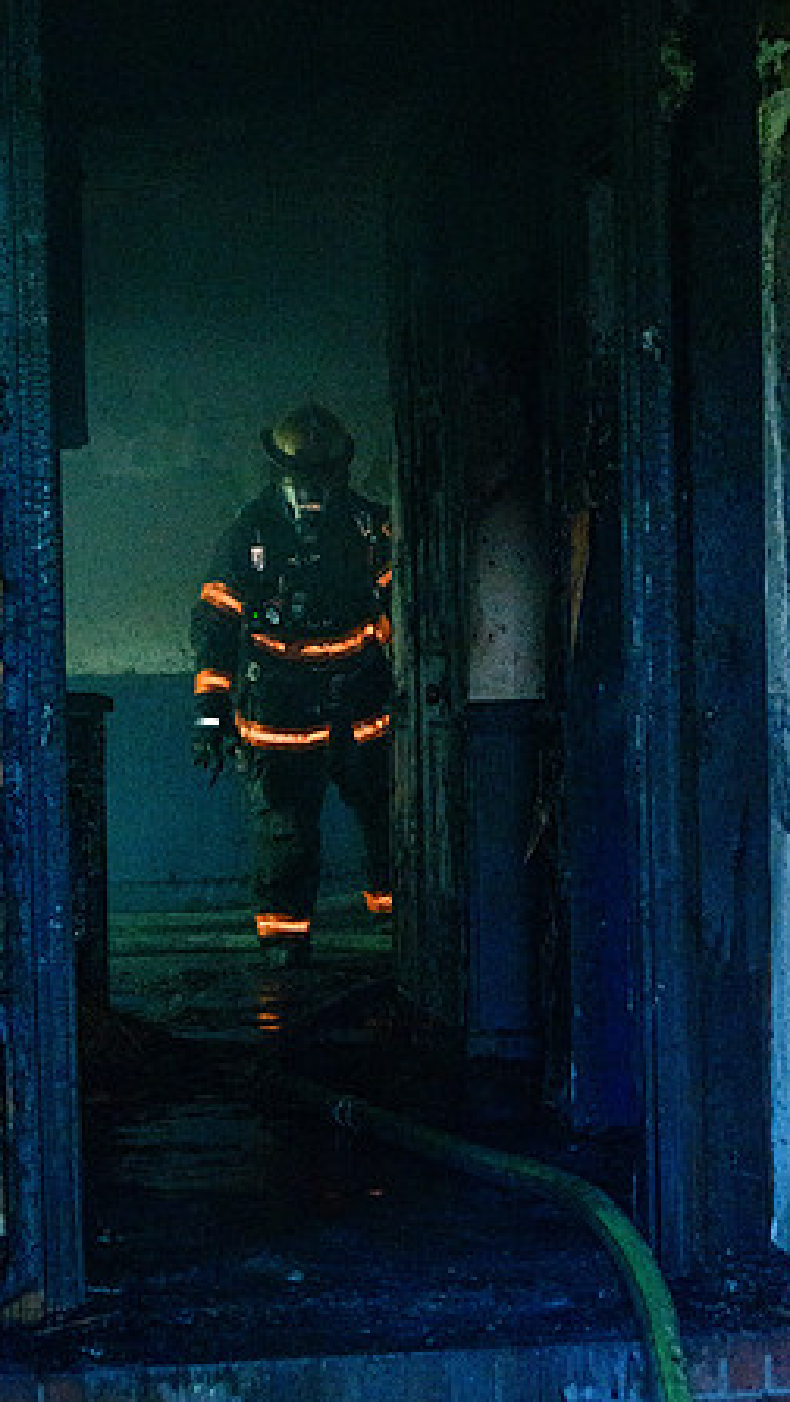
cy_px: 703
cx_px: 339
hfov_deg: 12.4
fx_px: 3643
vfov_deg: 21.8
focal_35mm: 98
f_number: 9
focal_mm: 62
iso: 16000
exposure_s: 1/320
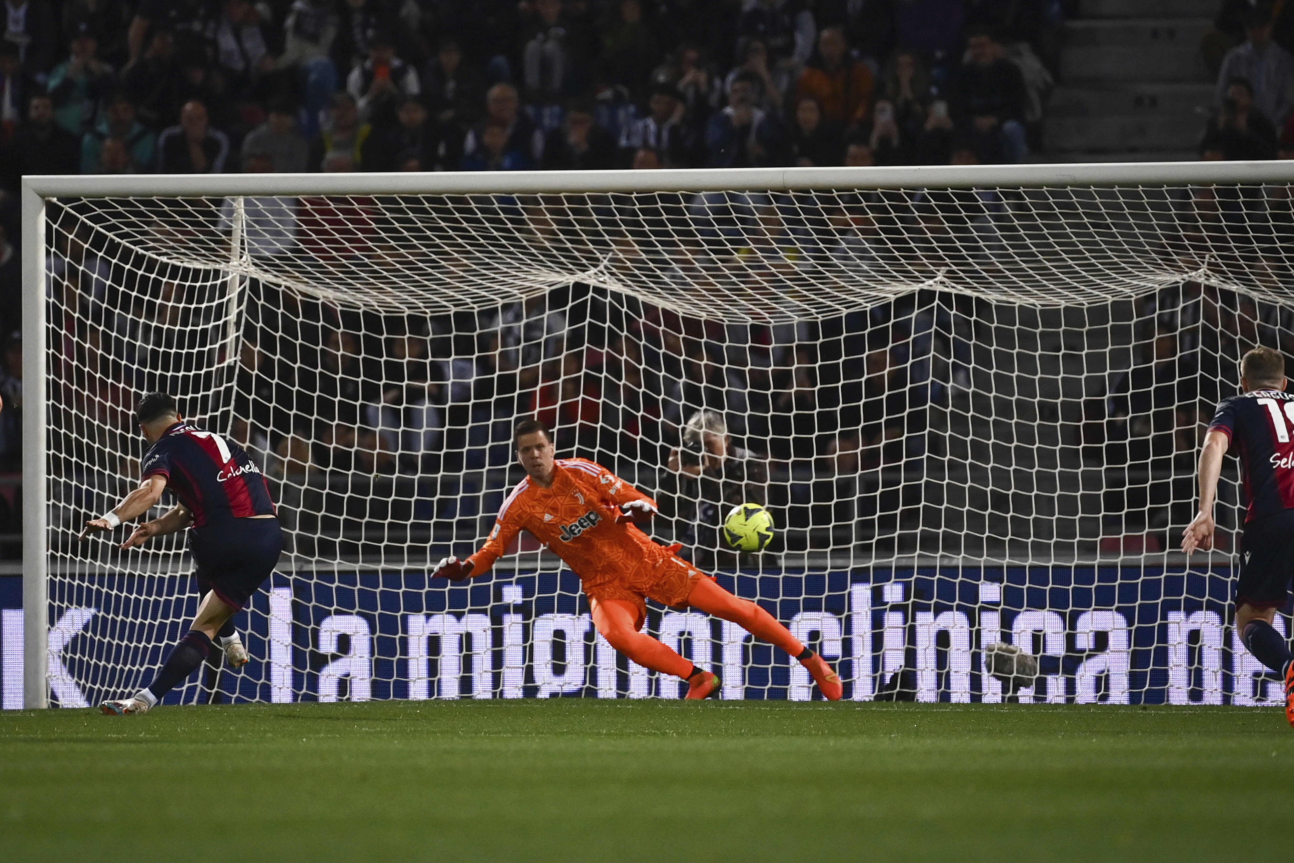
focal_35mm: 450
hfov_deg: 4.6
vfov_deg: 3.1
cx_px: 582
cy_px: 390
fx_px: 16175
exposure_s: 1/1600
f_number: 4
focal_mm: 400
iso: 2500
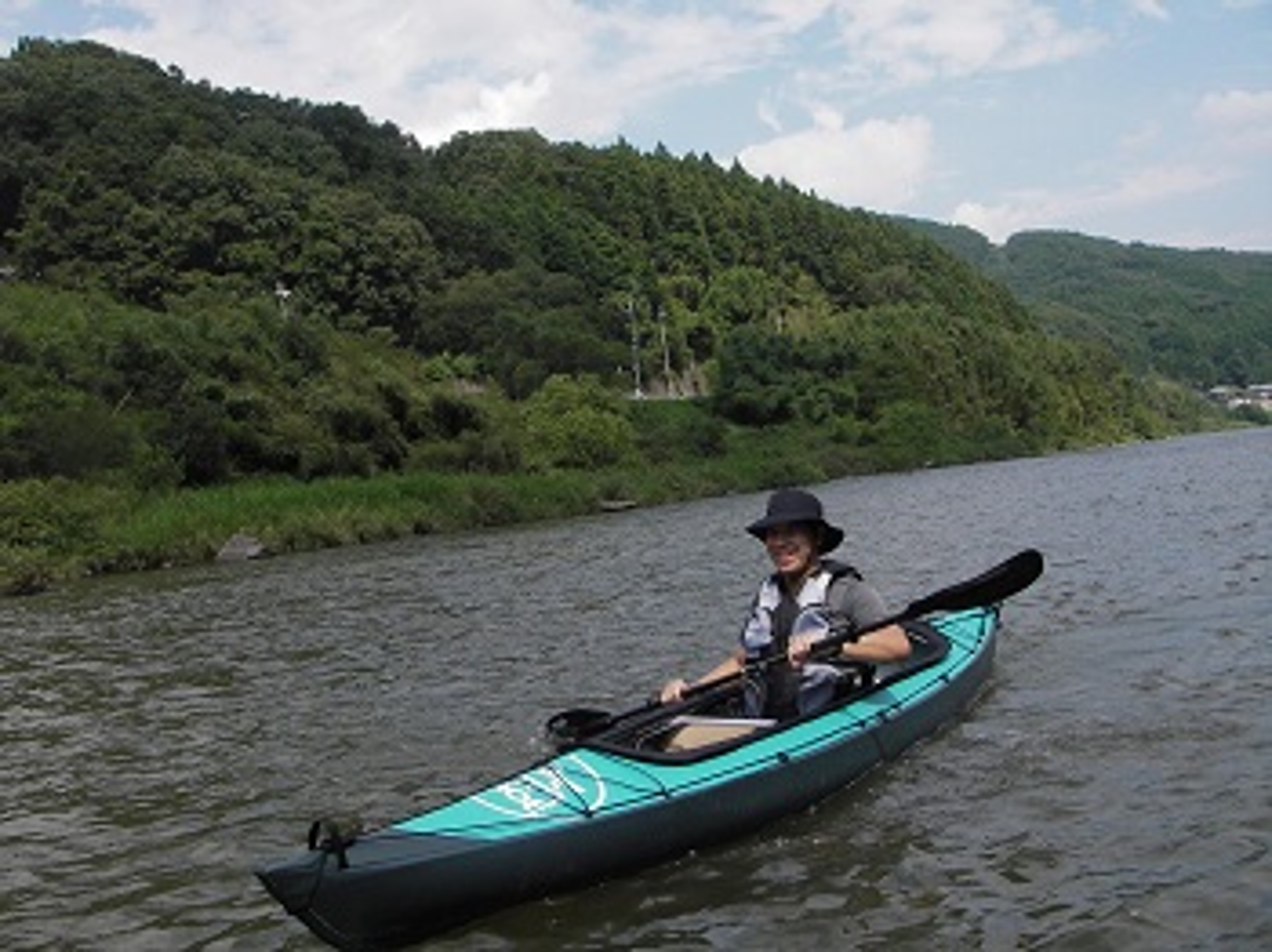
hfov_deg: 49.0
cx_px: 636
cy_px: 476
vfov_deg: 37.7
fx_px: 1395
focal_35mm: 38
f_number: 6.6
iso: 50
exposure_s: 1/200
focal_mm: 6.3
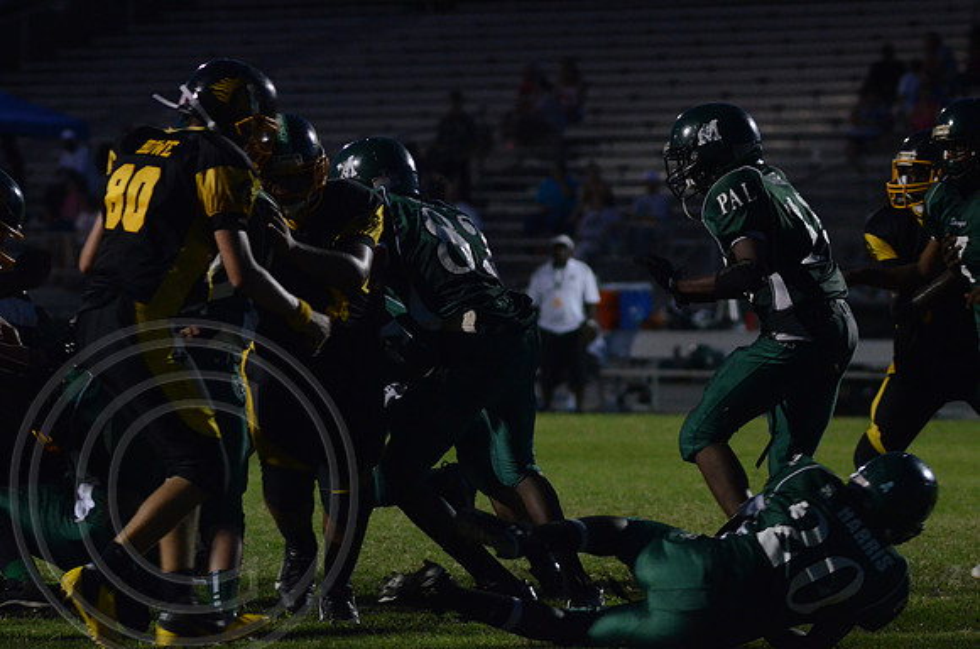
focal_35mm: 300
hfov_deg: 6.9
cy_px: 324
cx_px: 490
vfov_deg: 4.6
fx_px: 8149
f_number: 5.6
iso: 3200
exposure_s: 1/250
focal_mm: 200
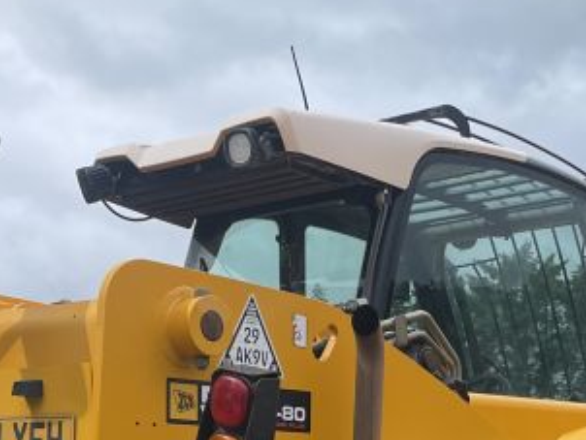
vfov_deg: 16.1
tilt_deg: -1.5
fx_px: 1457
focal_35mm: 86
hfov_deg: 22.6
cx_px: 392
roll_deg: +3.0
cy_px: 611
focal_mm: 4.2
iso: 32
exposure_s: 1/1916
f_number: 1.6
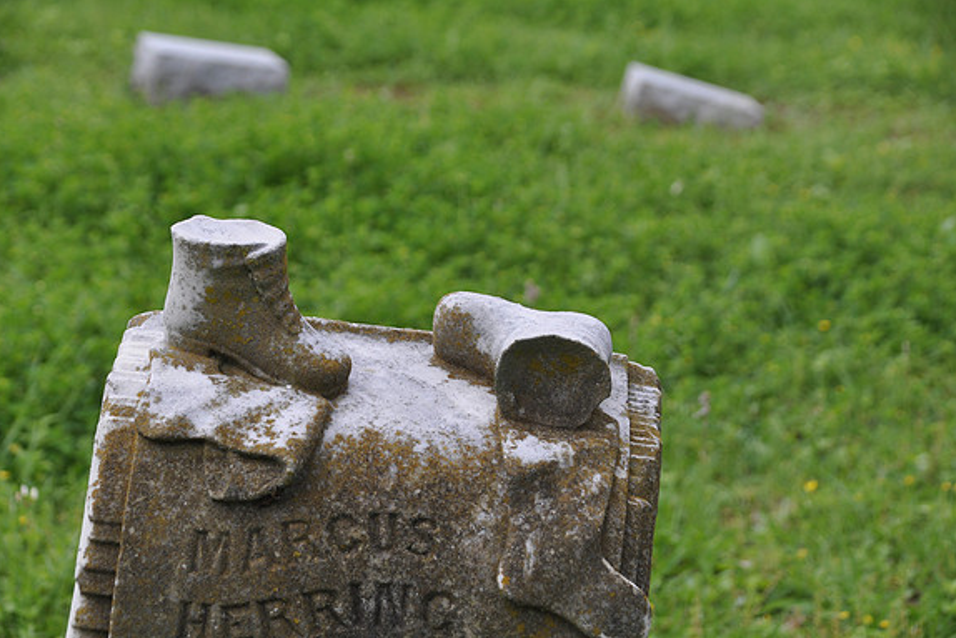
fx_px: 2815
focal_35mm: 106
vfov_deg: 12.9
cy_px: 319
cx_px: 475
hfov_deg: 19.3
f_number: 7.1
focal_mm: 70
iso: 200
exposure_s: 1/200
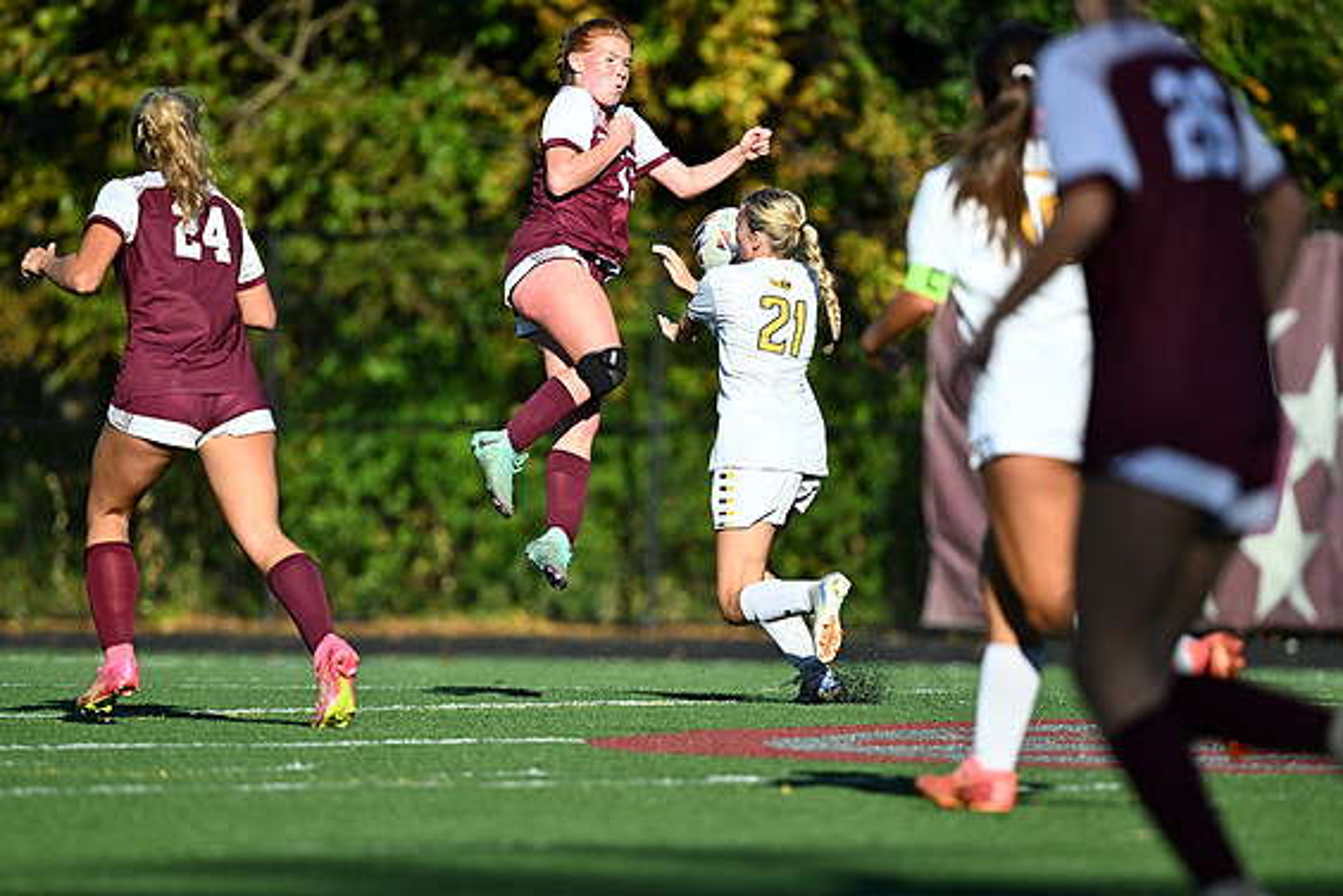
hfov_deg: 4.0
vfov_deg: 2.7
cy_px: 442
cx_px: 672
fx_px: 19174
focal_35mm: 514
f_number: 5.6
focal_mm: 500
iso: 450
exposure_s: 1/2000
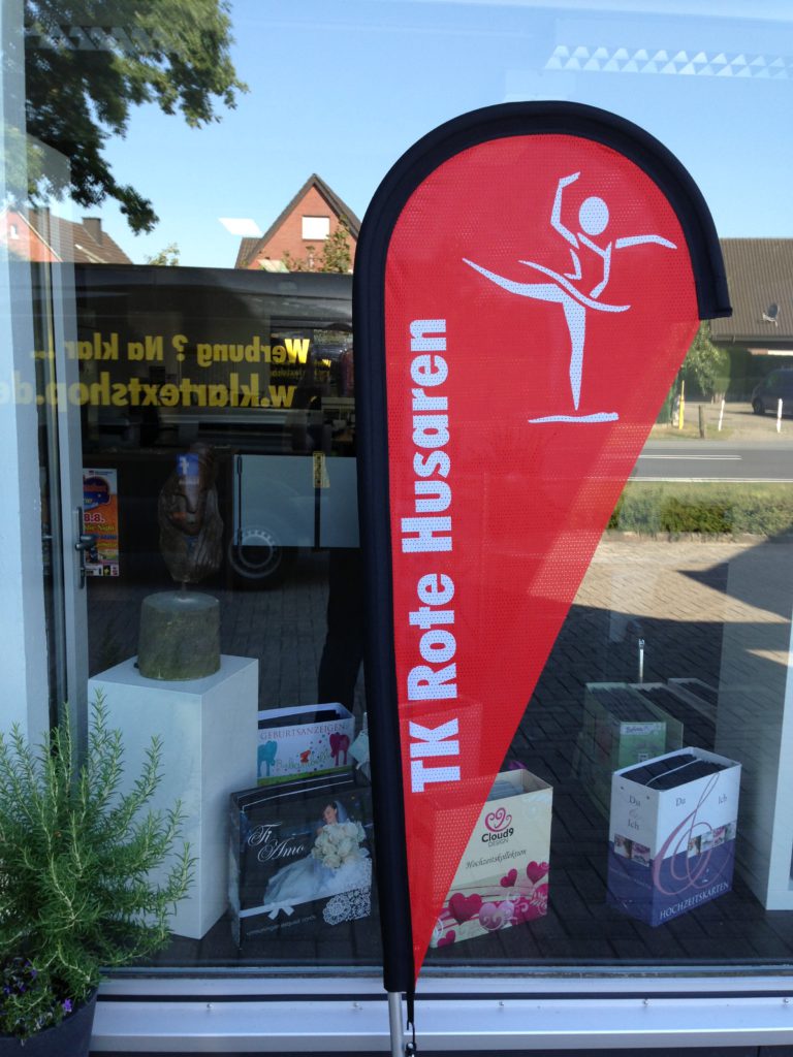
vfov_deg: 55.4
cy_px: 528
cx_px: 396
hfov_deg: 42.9
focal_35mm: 33
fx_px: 1008
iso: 50
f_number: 2.4
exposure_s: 1/125
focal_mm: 4.13
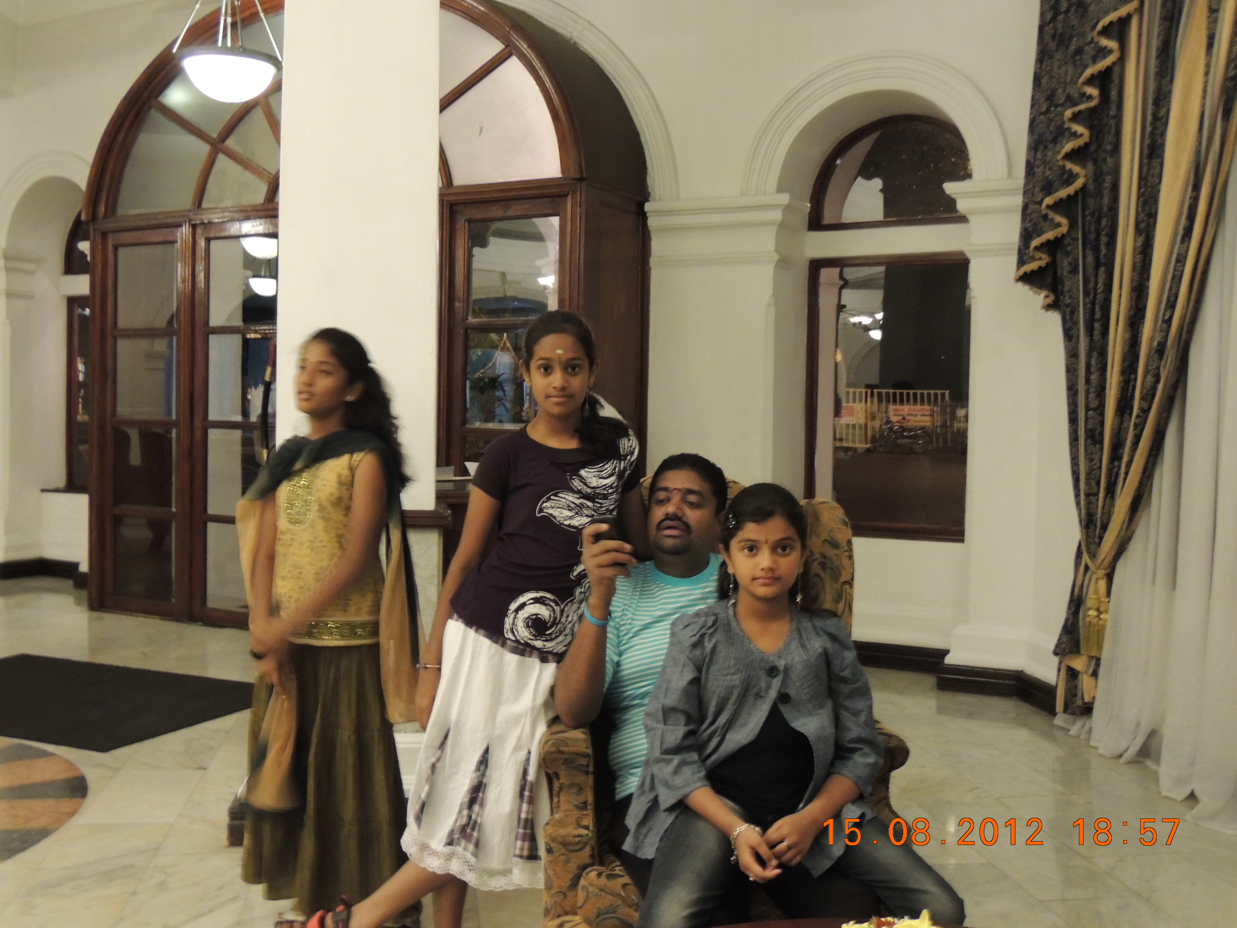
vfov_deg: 40.7
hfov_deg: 52.6
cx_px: 618
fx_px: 1251
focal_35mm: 35
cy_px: 464
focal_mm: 6.2
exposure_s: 1/8
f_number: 3.3
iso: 800
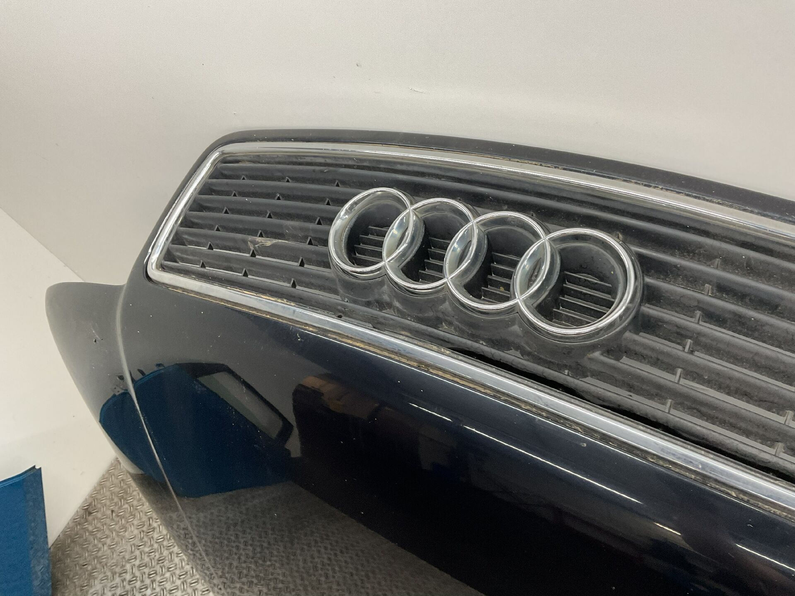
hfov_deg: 61.7
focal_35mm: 29
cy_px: 298
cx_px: 398
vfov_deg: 48.2
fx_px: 666
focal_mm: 3
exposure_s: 1/100
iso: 64
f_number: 1.8
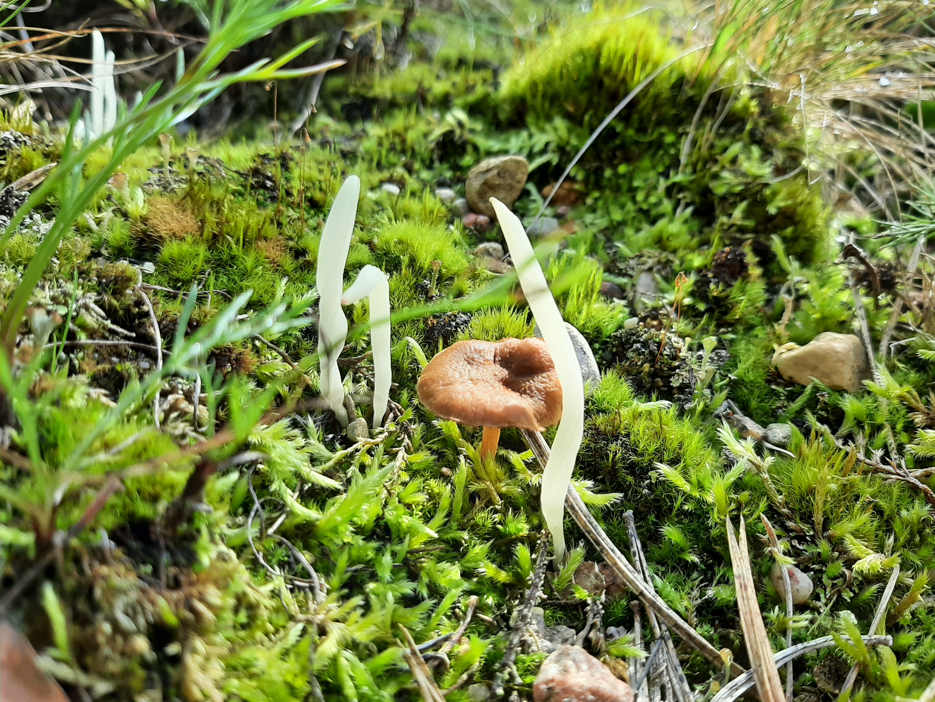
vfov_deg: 53.1
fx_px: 702
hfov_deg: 67.3
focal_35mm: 26
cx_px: 468
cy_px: 351
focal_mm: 3.93
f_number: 1.7
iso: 40
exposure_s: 1/383
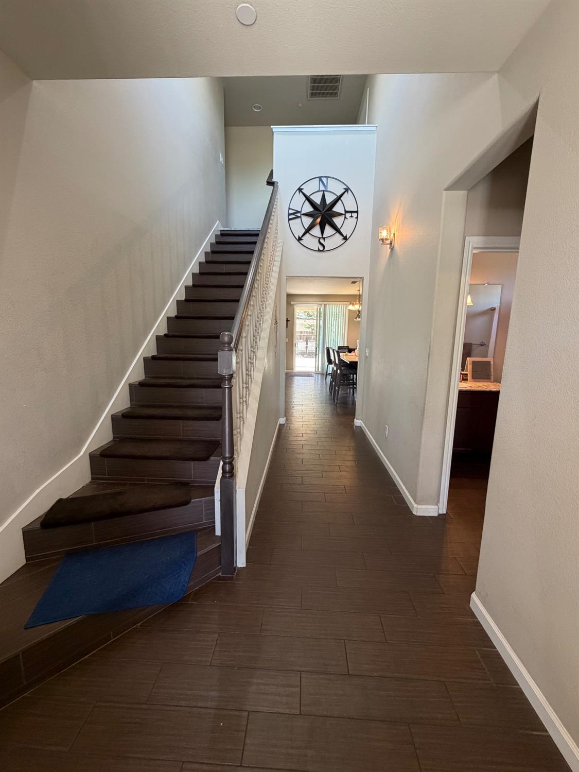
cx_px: 290
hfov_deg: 85.7
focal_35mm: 14
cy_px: 386
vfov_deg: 102.0
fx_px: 312
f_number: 2.2
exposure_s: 1/60
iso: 250
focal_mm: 2.22
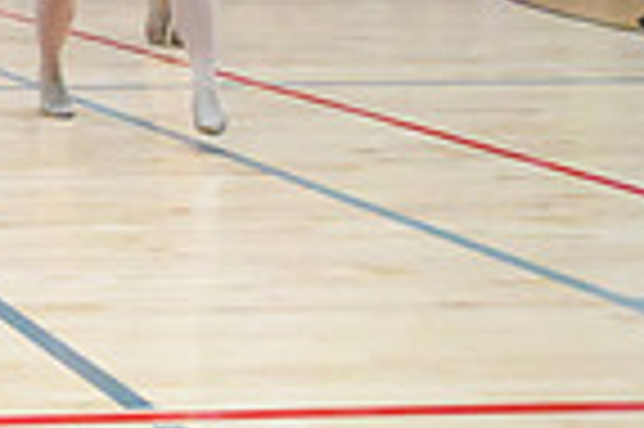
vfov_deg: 10.5
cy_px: -194
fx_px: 2251
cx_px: -594
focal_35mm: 126
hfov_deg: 14.0
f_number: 2.8
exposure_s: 1/8000
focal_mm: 31
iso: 51200
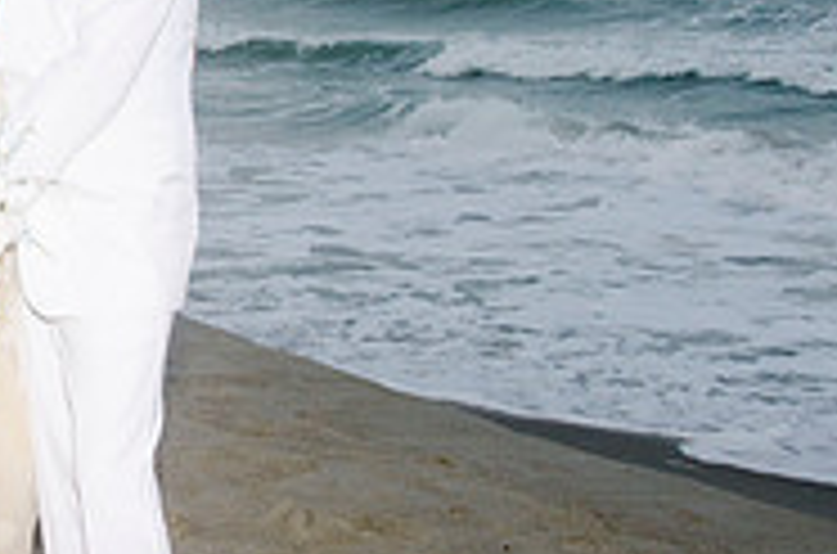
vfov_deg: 14.4
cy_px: 113
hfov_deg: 20.9
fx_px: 2180
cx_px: -18
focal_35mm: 94
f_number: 5.6
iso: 200
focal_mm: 20
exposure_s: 1/100
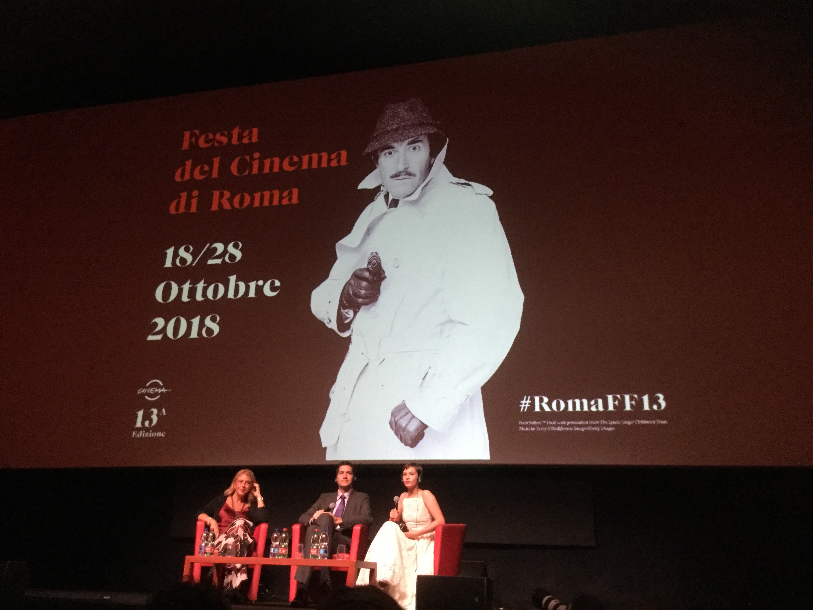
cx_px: 406
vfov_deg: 45.4
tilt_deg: +21.2
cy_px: 305
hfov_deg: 58.4
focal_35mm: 31
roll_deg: -3.3
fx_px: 728
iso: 250
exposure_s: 1/17
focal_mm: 3.3
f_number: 2.4
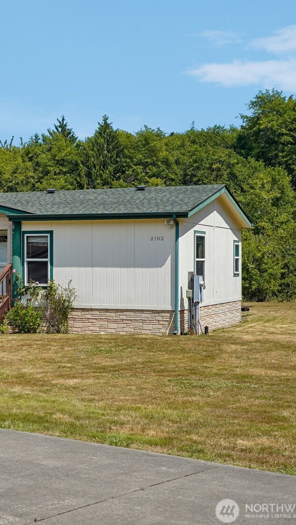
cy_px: 262
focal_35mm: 67
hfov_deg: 17.1
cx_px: -70
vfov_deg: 31.4
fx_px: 934
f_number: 8
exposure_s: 1/250
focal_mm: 28
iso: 100
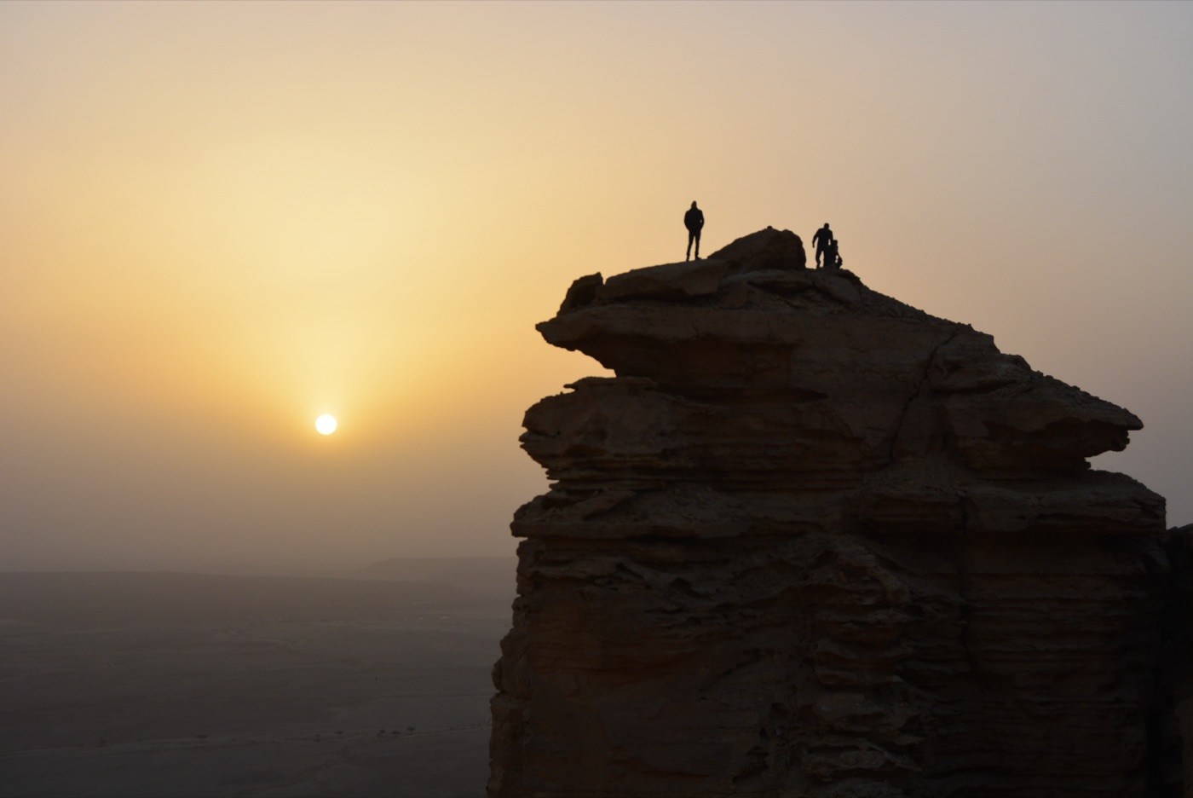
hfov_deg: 33.4
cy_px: 399
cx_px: 596
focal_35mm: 60
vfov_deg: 22.7
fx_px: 1990
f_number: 8
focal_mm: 40
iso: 200
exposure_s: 1/250
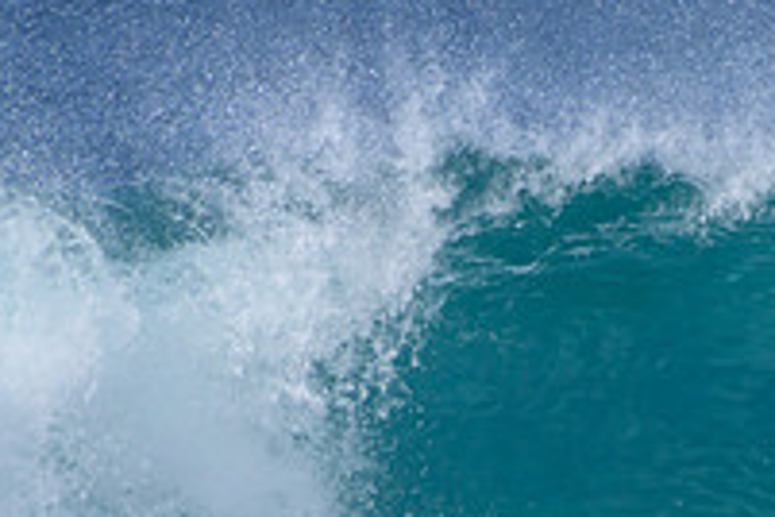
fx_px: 62124
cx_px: 1060
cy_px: 693
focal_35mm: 2886
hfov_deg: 0.7
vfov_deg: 0.5
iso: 720
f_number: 11
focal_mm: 1000
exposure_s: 1/2000
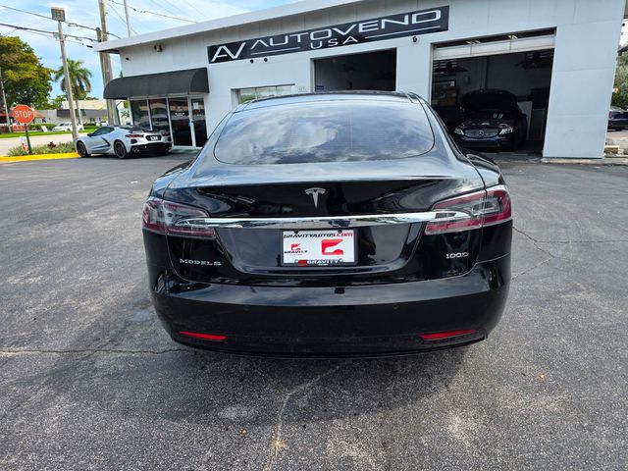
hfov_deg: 73.9
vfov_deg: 58.9
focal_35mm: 23
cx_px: 314
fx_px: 417
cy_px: 236
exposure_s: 1/2835
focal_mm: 6.3
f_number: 1.7
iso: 80
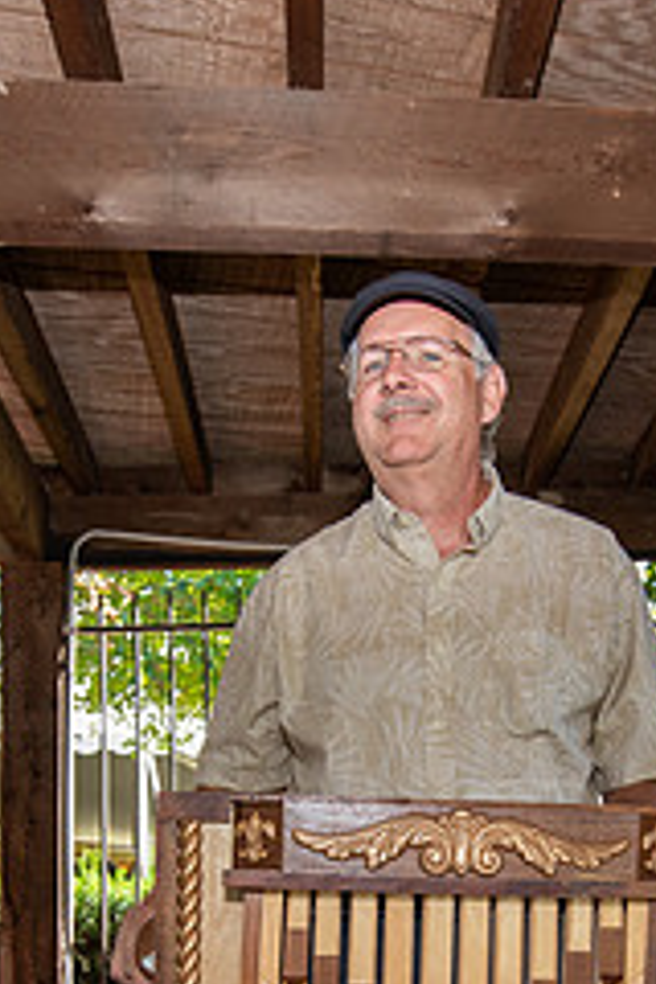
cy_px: 894
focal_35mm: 40
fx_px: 1093
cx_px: 395
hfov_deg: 33.3
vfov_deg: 44.0
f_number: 5
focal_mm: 14
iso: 800
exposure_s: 1/200
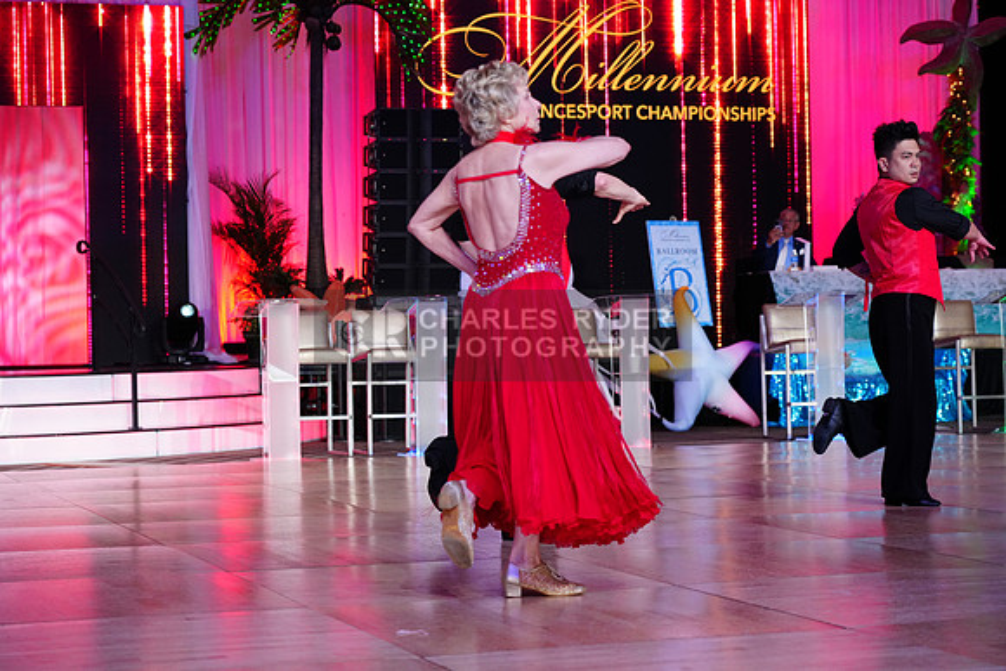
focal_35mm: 80
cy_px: 336
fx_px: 2236
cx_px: 503
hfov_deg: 25.4
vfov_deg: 17.1
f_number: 4
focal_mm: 80
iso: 2500
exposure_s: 1/400
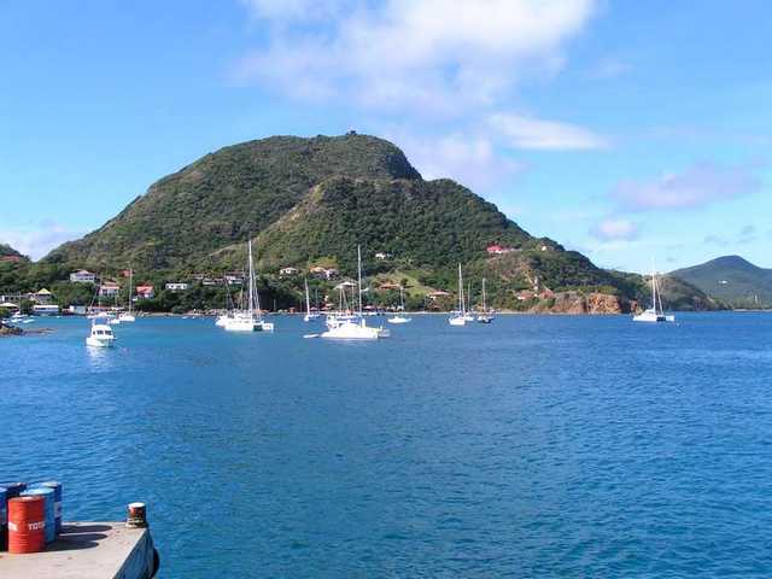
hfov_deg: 45.8
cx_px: 386
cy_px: 290
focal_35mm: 41
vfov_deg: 35.1
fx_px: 914
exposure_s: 1/400
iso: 50
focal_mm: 6.3
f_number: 5.6
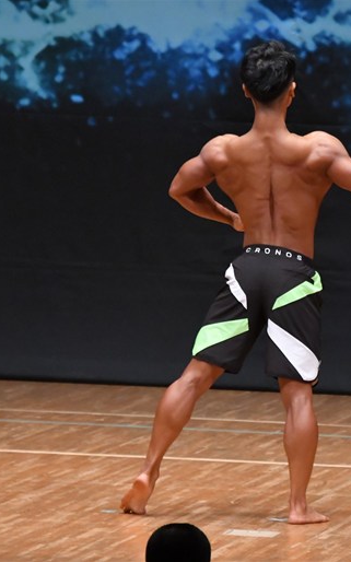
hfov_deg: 3.0
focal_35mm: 438
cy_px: 281
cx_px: 256
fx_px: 6708
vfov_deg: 4.8
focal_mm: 190
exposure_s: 1/400
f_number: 5.6
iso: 6400
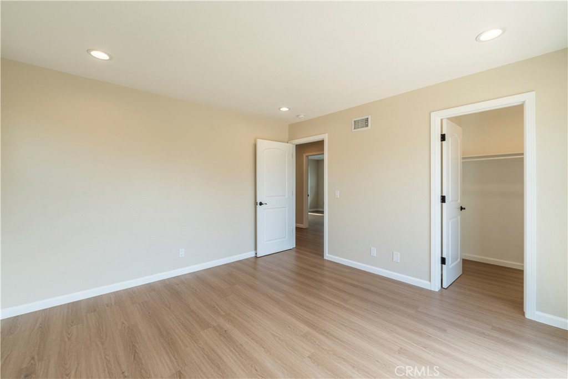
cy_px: 190
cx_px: 284
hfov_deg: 104.2
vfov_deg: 81.2
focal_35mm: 14
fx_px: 221
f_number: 7.1
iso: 100
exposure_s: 1/40
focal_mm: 14
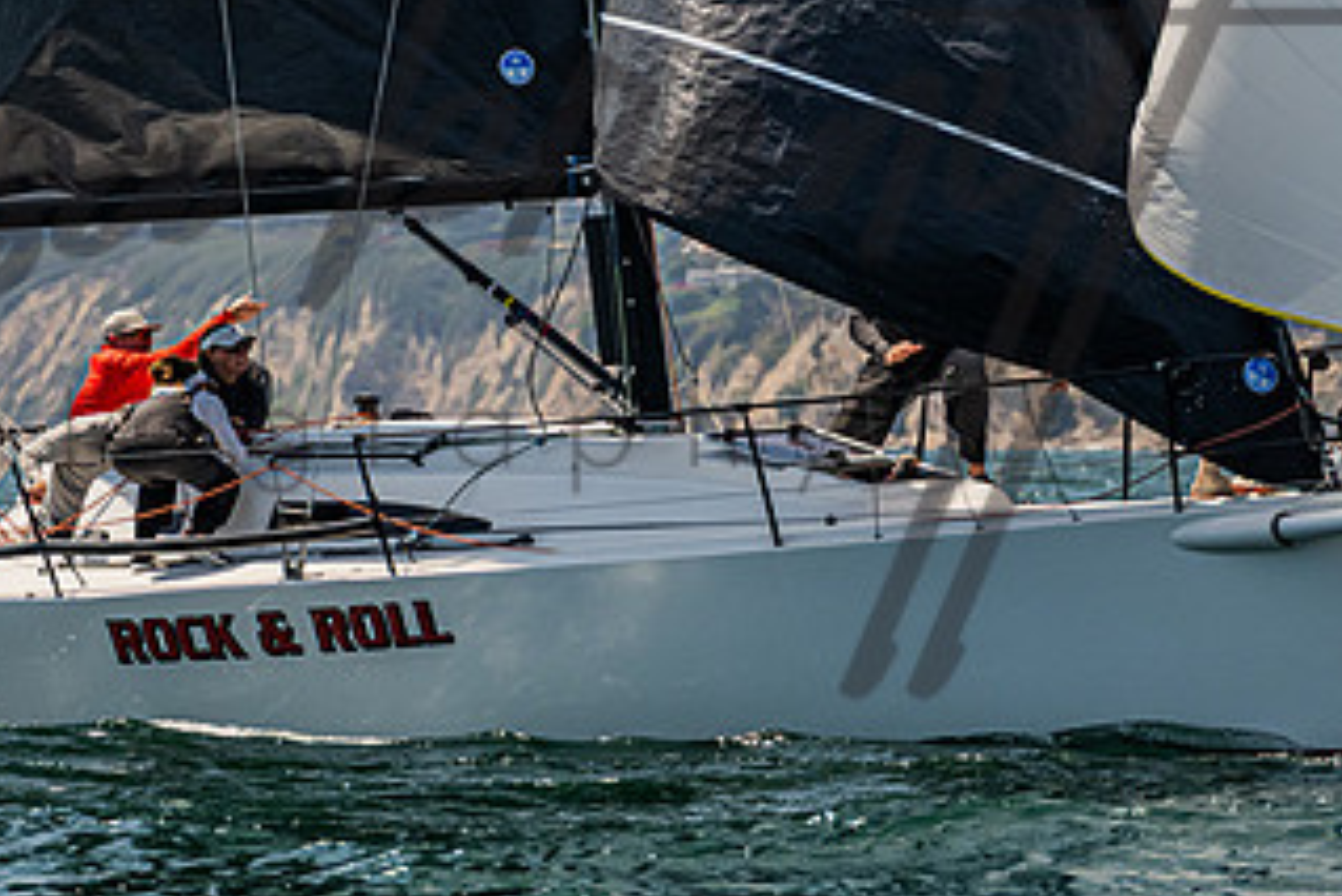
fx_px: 22525
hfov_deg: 3.4
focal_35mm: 604
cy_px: -21
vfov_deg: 2.3
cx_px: 355
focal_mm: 260
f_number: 8
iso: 500
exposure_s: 1/2500
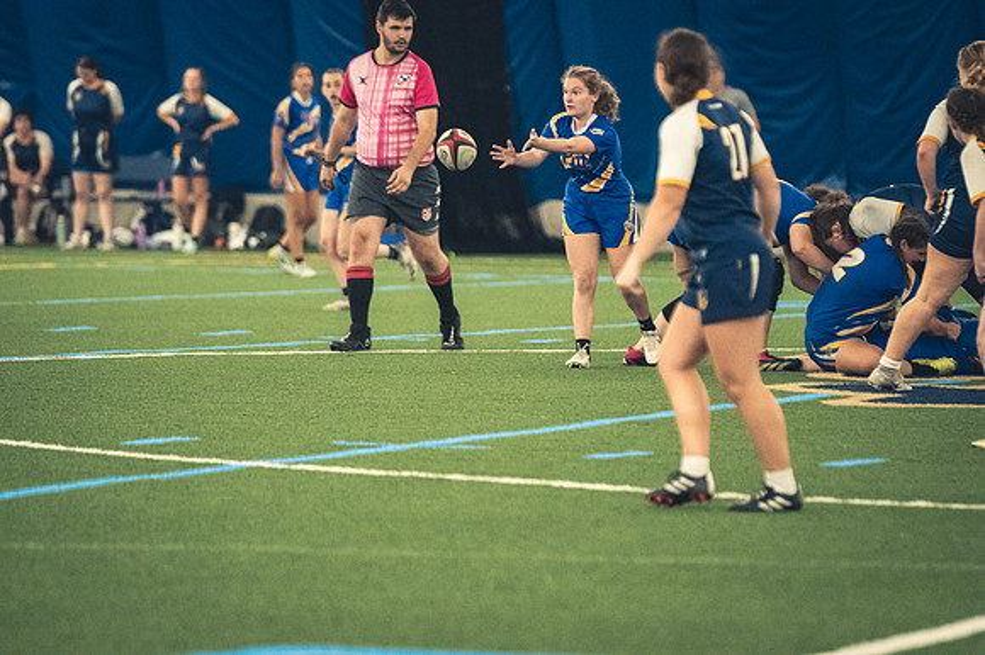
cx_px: 492
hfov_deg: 6.9
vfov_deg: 4.6
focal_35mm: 300
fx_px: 8203
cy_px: 328
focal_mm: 200
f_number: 2.8
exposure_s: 1/500
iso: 12800
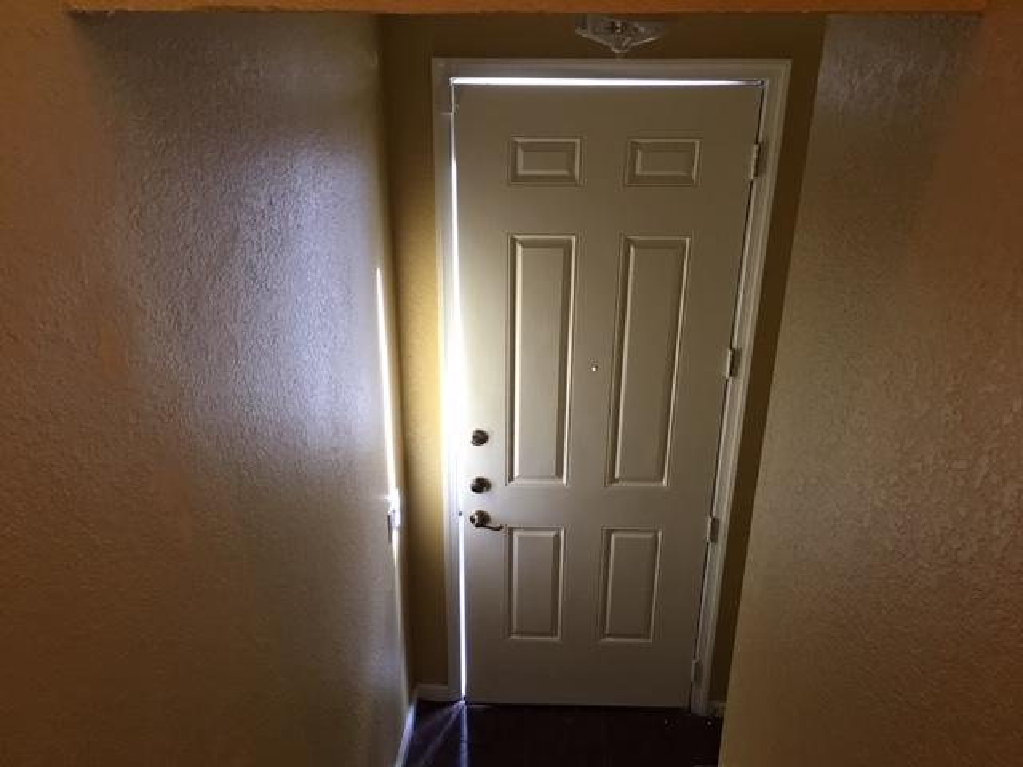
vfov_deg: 48.2
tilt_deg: -22.7
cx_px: 512
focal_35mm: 29
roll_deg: -0.6
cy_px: 384
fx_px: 857
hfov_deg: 61.7
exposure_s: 1/10
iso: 100
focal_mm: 4.15
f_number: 2.2
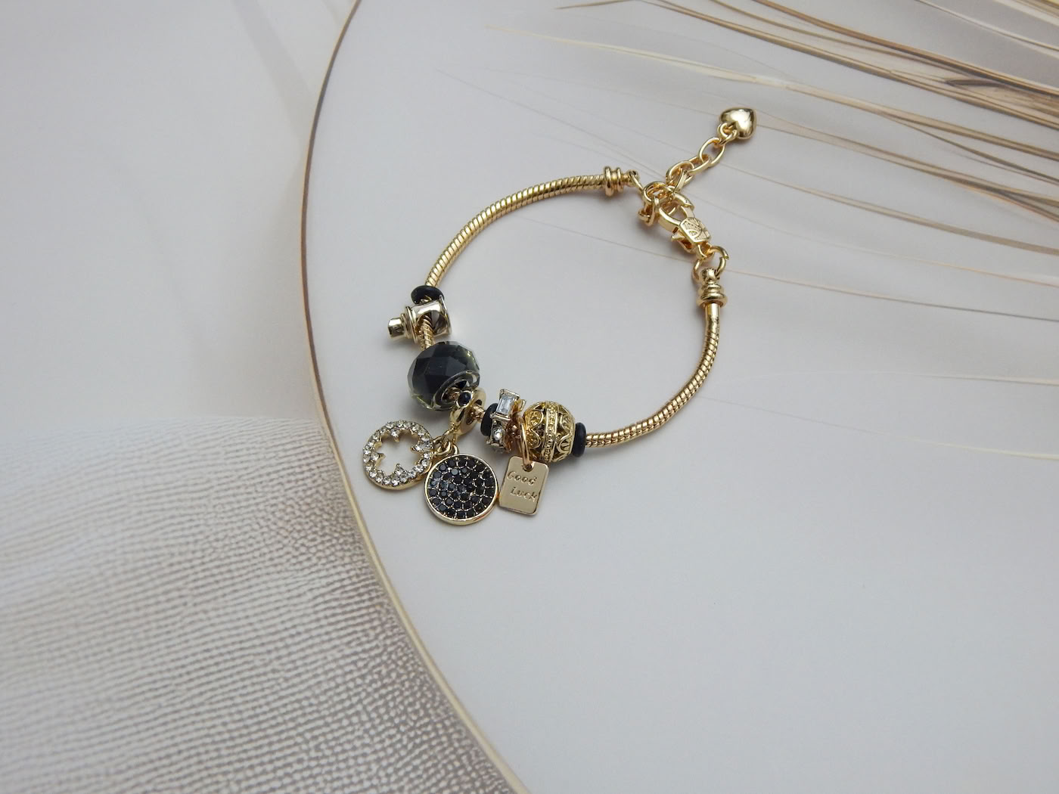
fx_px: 1468
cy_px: 397
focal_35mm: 48
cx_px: 530
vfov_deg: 30.3
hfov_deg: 39.7
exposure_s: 1/60
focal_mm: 8.6
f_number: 3.7
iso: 400
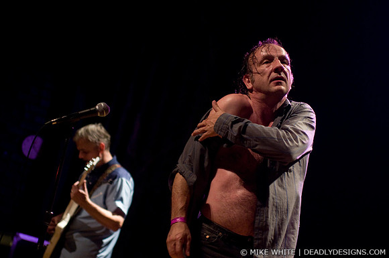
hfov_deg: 19.5
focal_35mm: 105
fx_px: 1133
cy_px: 129
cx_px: 194
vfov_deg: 13.0
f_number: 2.8
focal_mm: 70
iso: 1000
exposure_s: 1/200
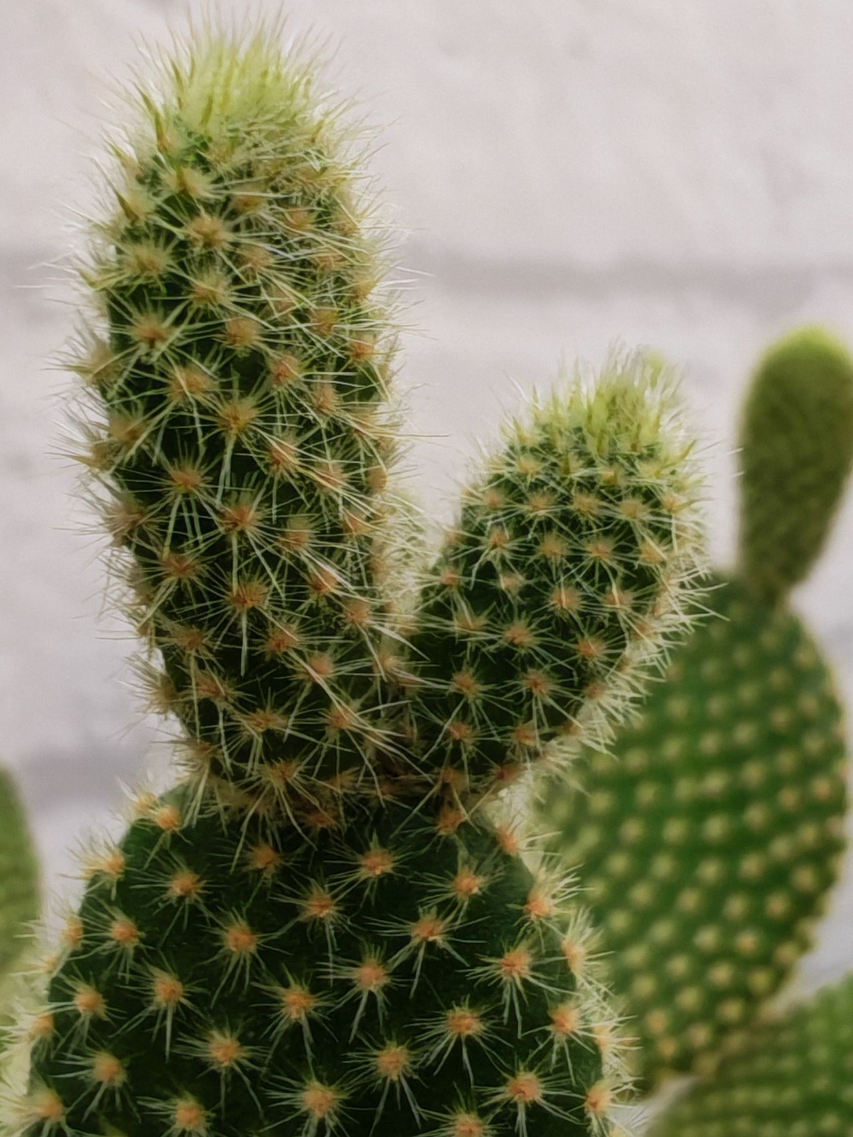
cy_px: 568
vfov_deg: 39.7
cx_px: 426
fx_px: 1577
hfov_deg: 30.3
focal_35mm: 48
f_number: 2.2
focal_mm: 1.96
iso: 200
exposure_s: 1/50
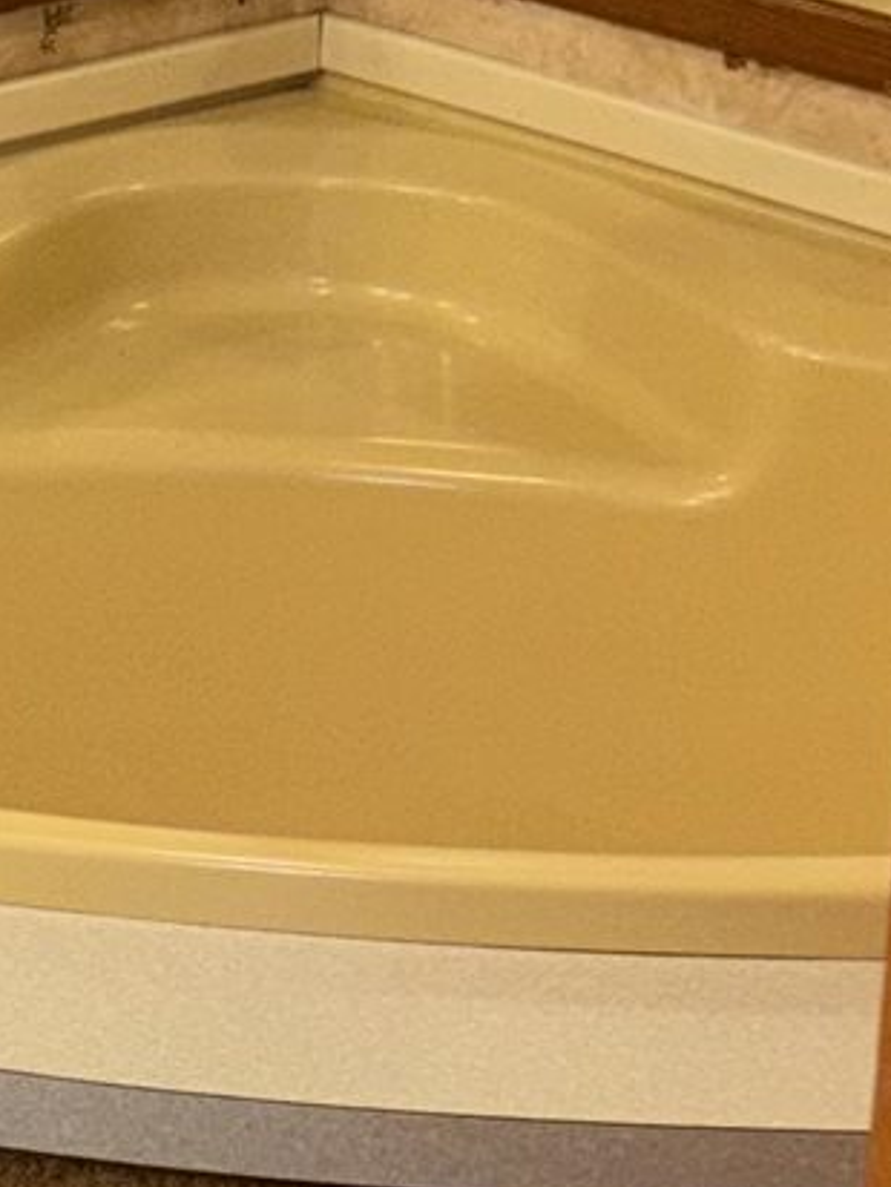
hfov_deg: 9.3
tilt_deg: -16.6
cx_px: -1158
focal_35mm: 145
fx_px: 4974
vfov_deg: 13.5
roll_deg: +2.0
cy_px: 172
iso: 80
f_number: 1.6
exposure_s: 1/15
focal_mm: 5.96
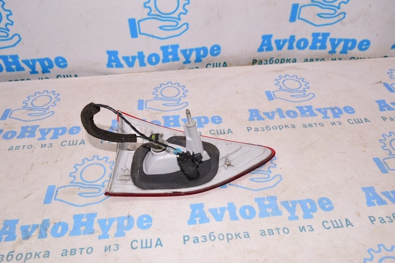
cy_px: 132
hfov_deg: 62.0
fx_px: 329
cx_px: 198
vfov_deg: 43.5
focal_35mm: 30
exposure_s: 1/200
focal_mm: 20
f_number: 8
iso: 1600
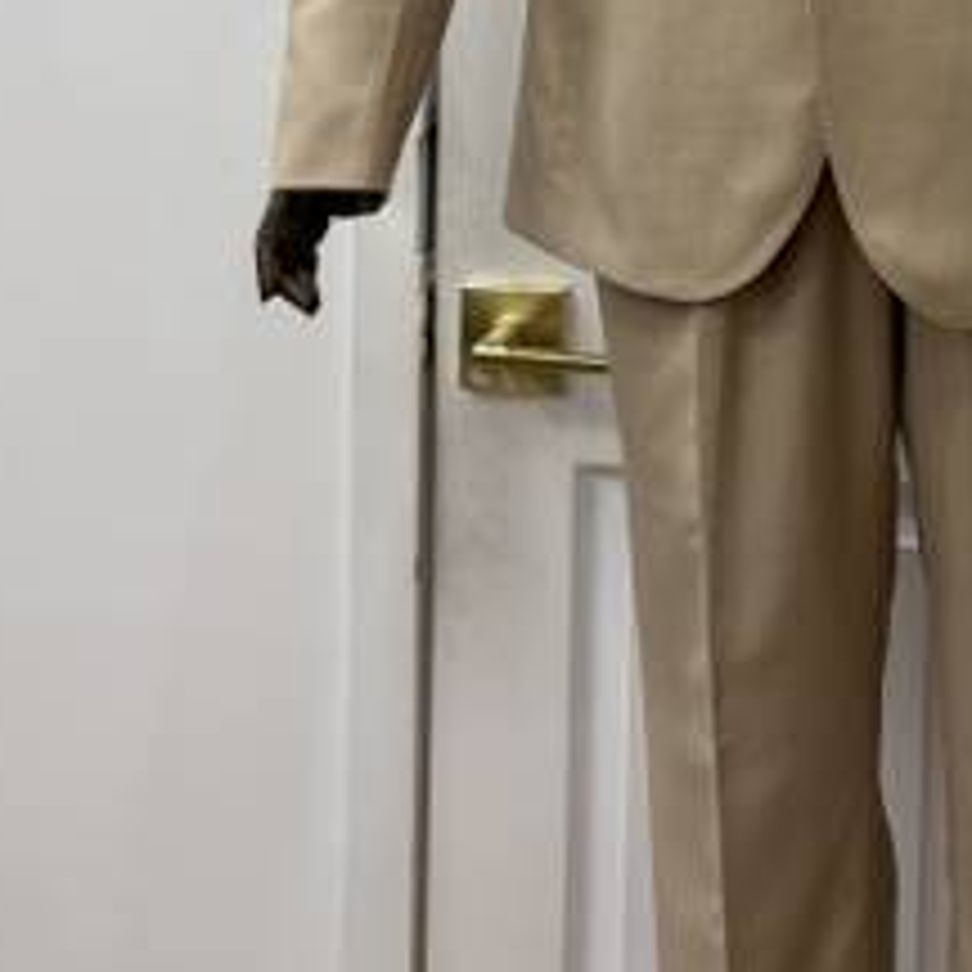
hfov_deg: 24.4
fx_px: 2160
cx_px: 940
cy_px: -166
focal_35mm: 68
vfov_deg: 23.4
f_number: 1.6
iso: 100
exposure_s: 1/120
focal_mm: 5.96
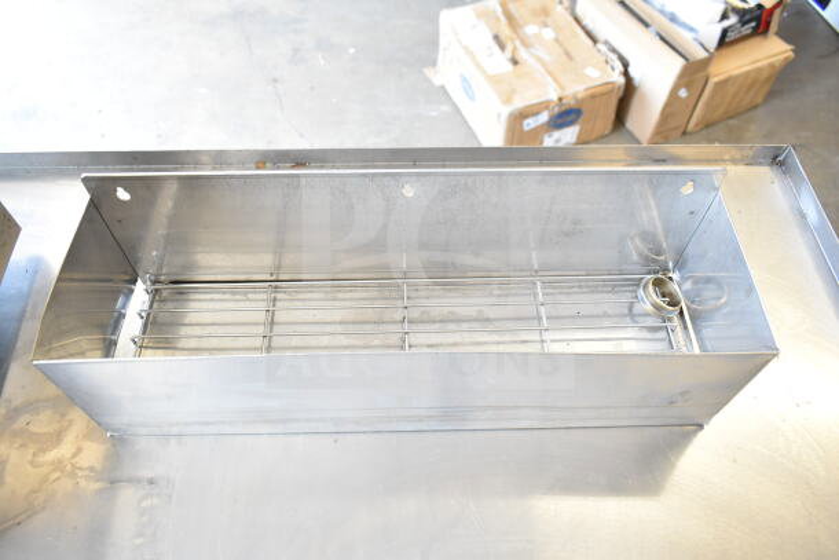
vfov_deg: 48.0
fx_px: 629
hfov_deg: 67.4
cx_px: 420
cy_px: 280
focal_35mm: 27
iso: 1600
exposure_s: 1/100
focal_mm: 18
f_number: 5
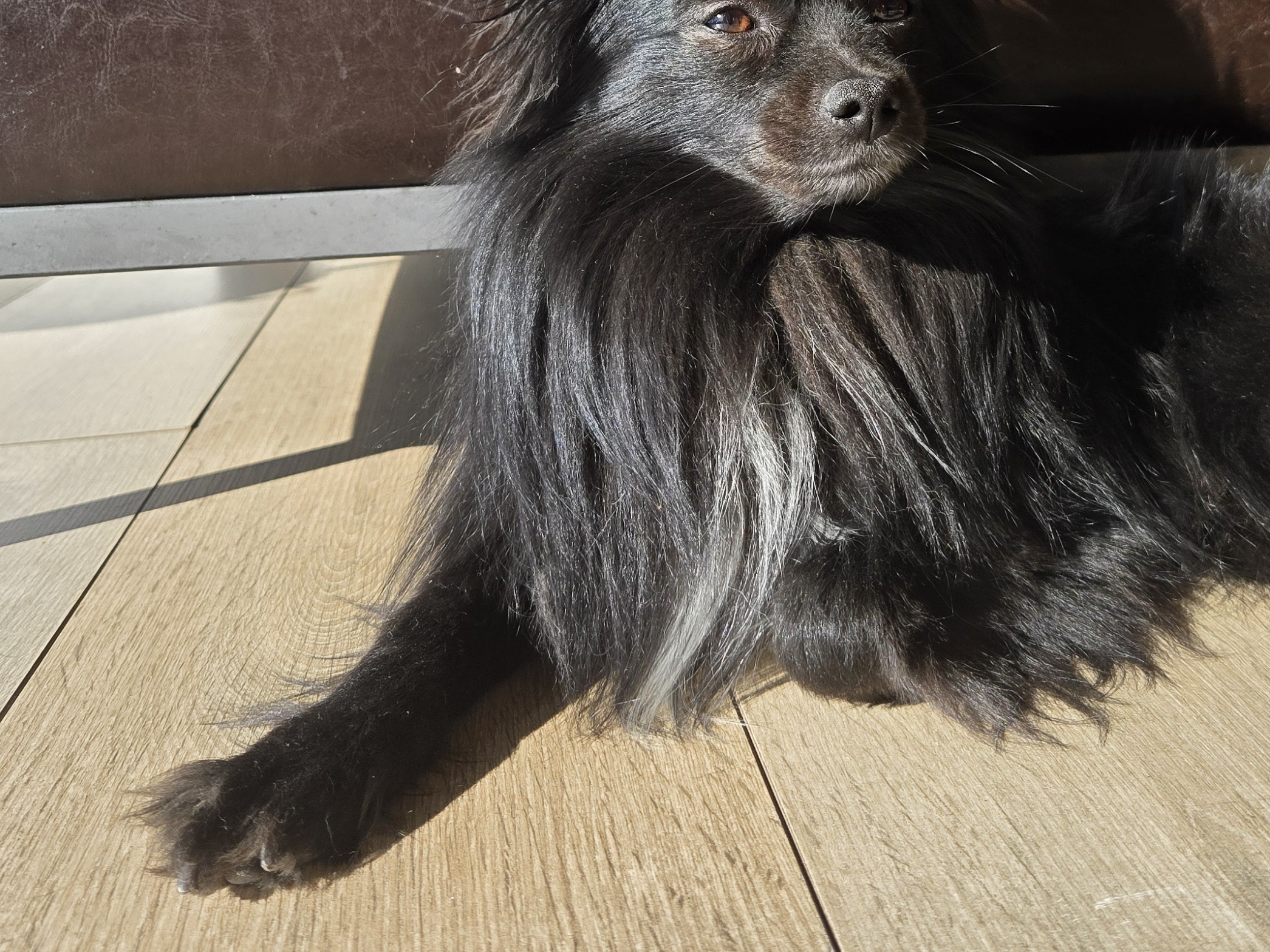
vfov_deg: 31.7
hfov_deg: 42.5
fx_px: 1614
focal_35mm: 44
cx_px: 813
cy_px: 144
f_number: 1.8
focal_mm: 5.4
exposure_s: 1/1920
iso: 80
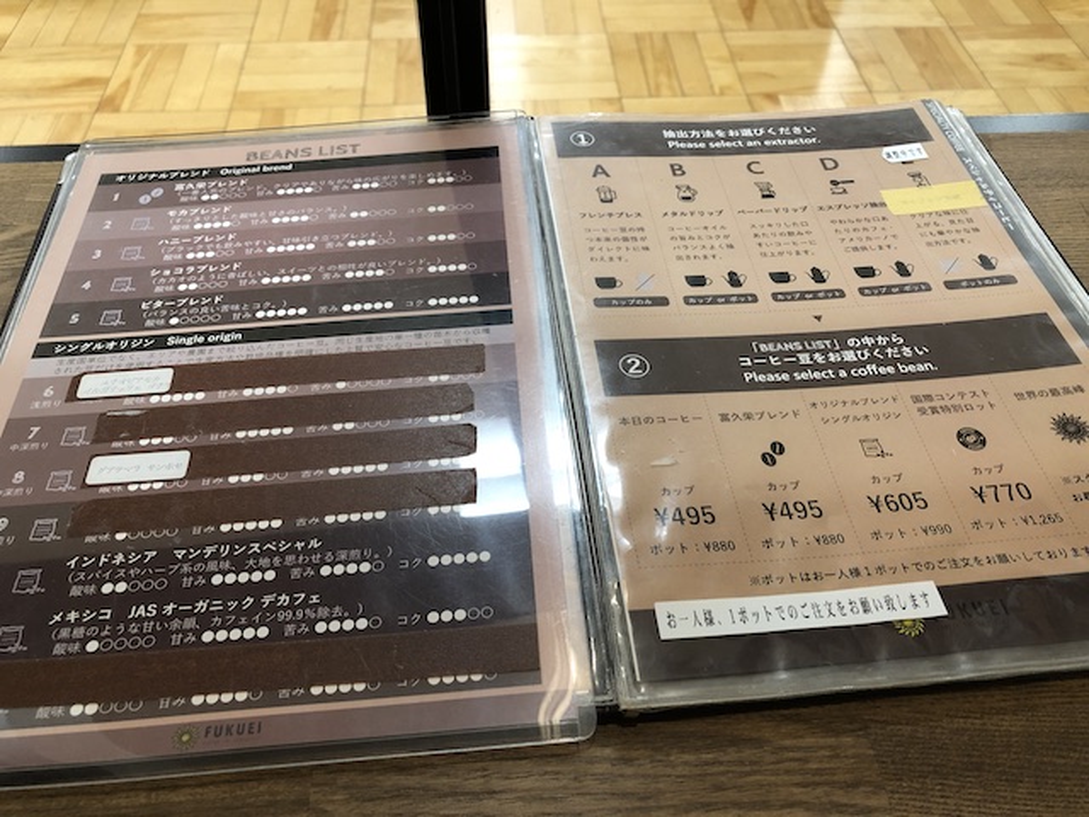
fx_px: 881
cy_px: 408
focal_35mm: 28
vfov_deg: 49.7
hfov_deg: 63.4
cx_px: 544
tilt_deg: -50.9
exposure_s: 1/25
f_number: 1.8
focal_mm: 4
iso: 32
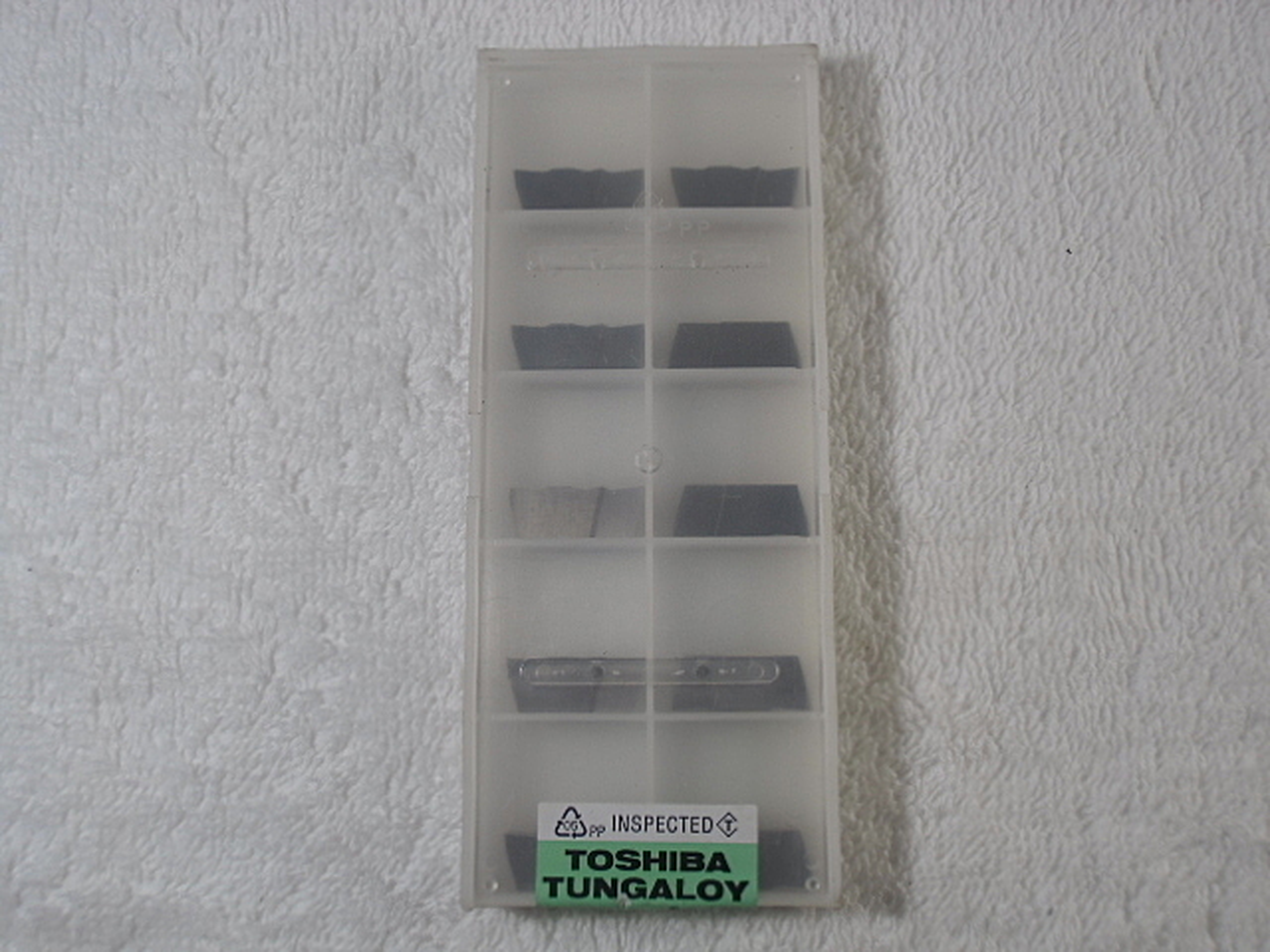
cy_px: 476
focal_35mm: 40
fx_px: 1468
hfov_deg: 46.8
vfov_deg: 36.0
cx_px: 635
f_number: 4
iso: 64
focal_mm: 7.15
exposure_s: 1/80
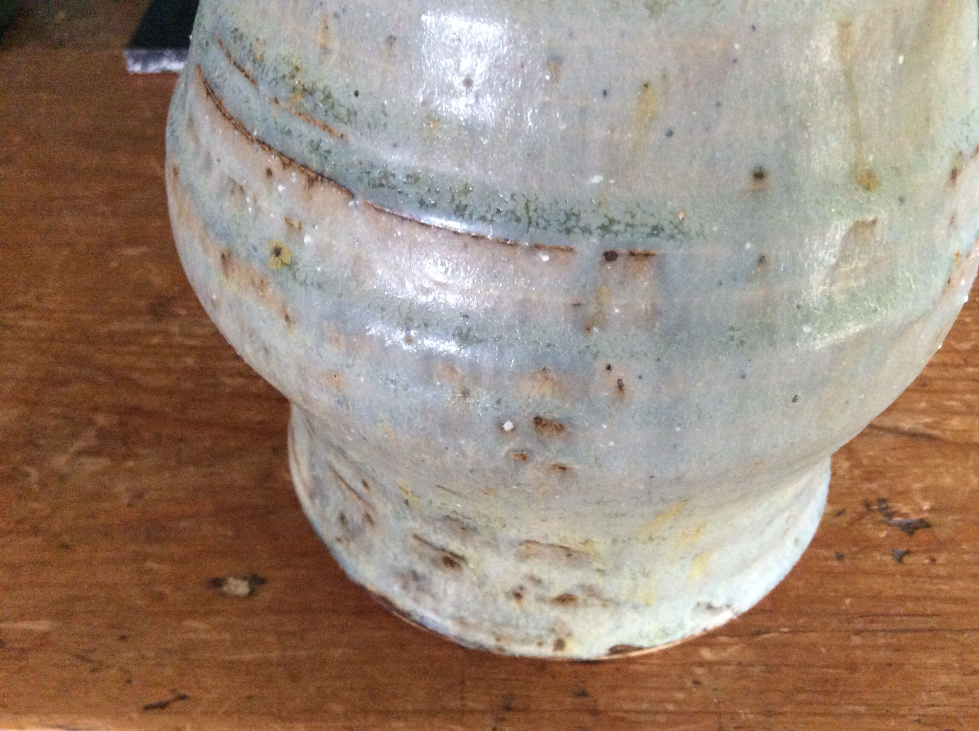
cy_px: 366
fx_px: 904
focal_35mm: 32
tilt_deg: -47.4
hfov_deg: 56.9
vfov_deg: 44.1
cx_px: 490
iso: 320
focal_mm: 3.3
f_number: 2.4
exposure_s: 1/17
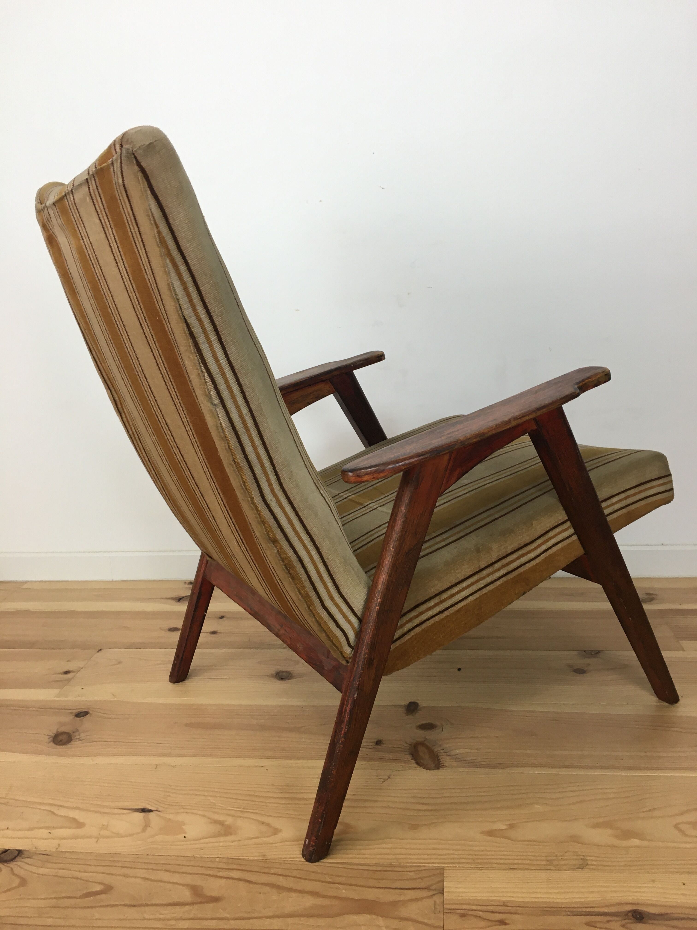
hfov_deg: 48.2
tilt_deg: -14.1
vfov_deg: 61.7
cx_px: 348
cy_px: 465
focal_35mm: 29
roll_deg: +1.4
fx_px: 779
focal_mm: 4.15
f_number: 2.2
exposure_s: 1/33
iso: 25
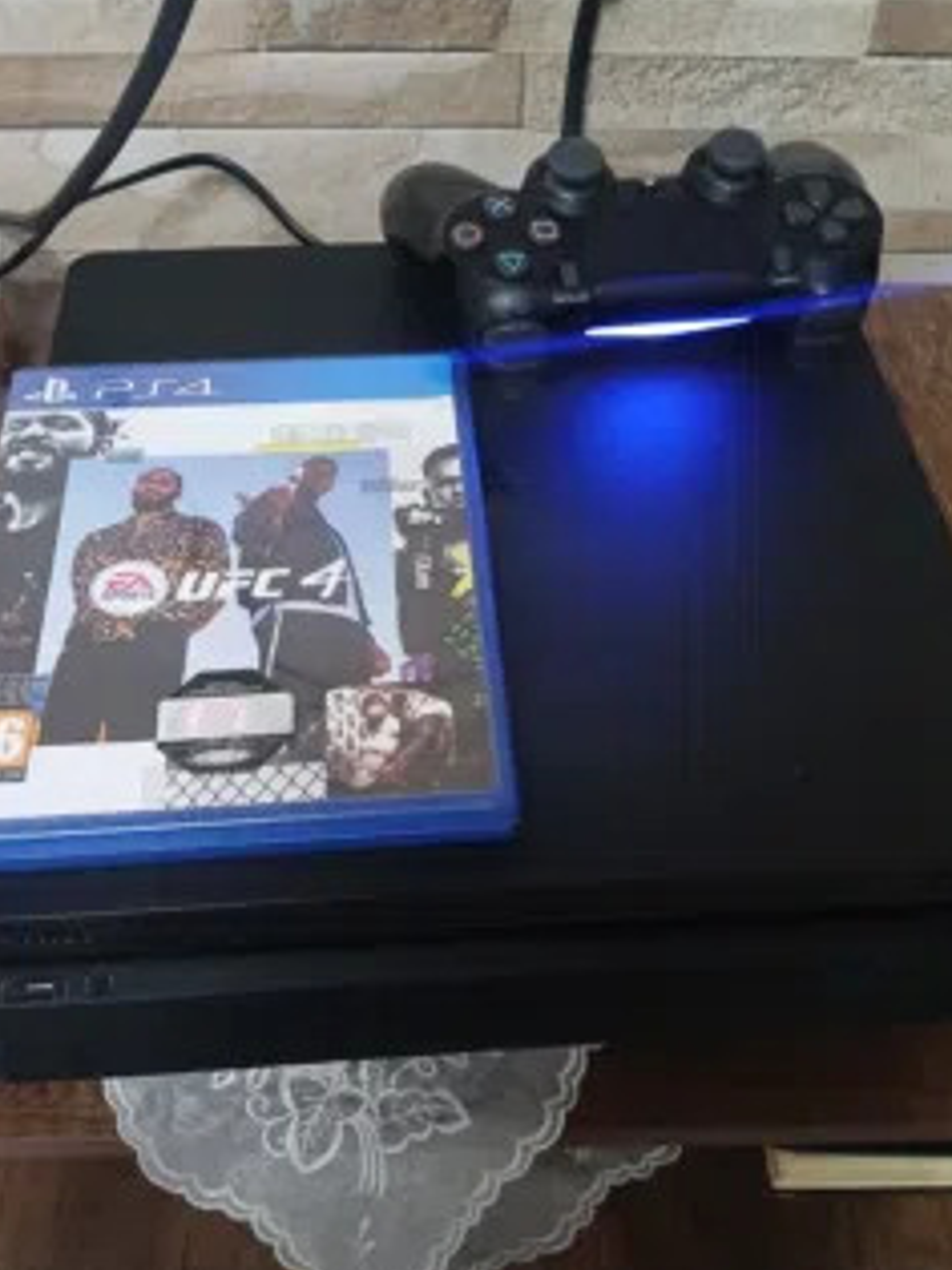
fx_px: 1211
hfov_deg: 42.9
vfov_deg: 55.0
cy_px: 750
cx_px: 496
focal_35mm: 33
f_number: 1.8
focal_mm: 3.98
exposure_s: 1/16.7
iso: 800
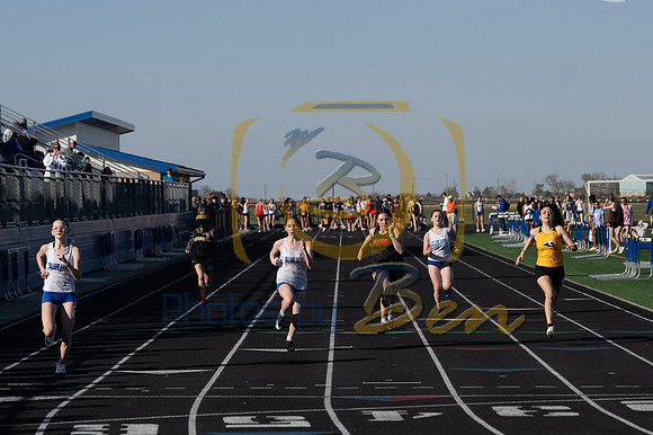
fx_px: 2411
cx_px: 326
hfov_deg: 15.4
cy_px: 218
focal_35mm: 133
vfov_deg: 10.3
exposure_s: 1/1250
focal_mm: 89
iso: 160
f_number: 5.6
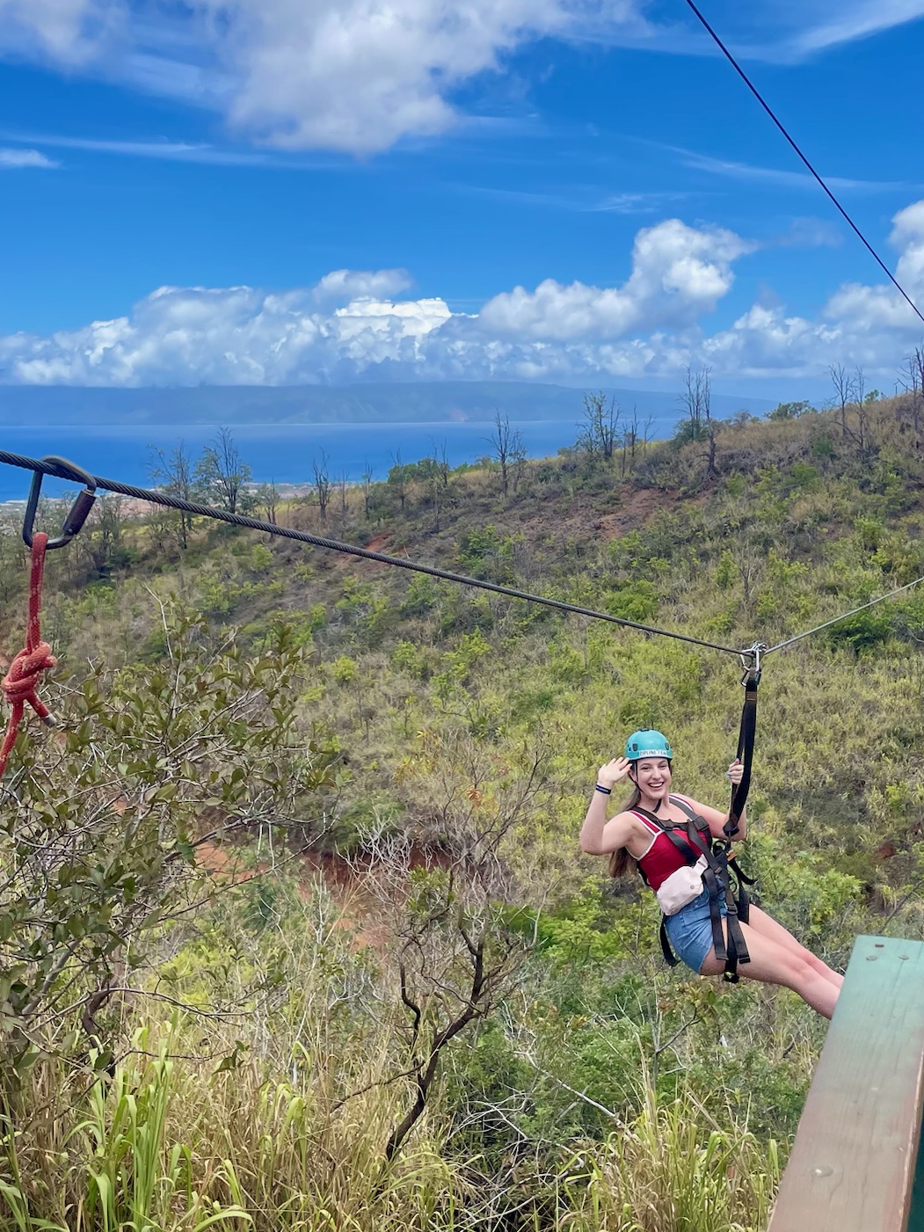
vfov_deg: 48.9
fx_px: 1352
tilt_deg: -5.5
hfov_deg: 37.6
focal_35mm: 38
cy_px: 558
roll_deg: +1.3
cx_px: 546
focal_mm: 4.2
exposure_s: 1/3205
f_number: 1.6
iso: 32
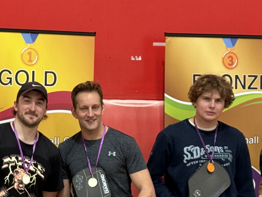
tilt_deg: -0.8
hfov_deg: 14.0
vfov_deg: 10.6
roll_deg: -0.5
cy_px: 132
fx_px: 1060
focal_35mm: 140
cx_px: 36
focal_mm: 6.76
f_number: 1.78
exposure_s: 1/50
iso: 125
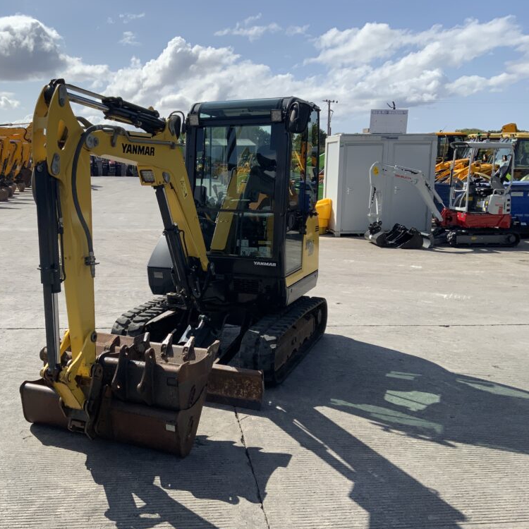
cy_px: 268
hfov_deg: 46.6
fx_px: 605
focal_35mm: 35
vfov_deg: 47.2
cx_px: 185
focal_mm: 3
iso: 16
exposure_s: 1/2538
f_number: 1.8
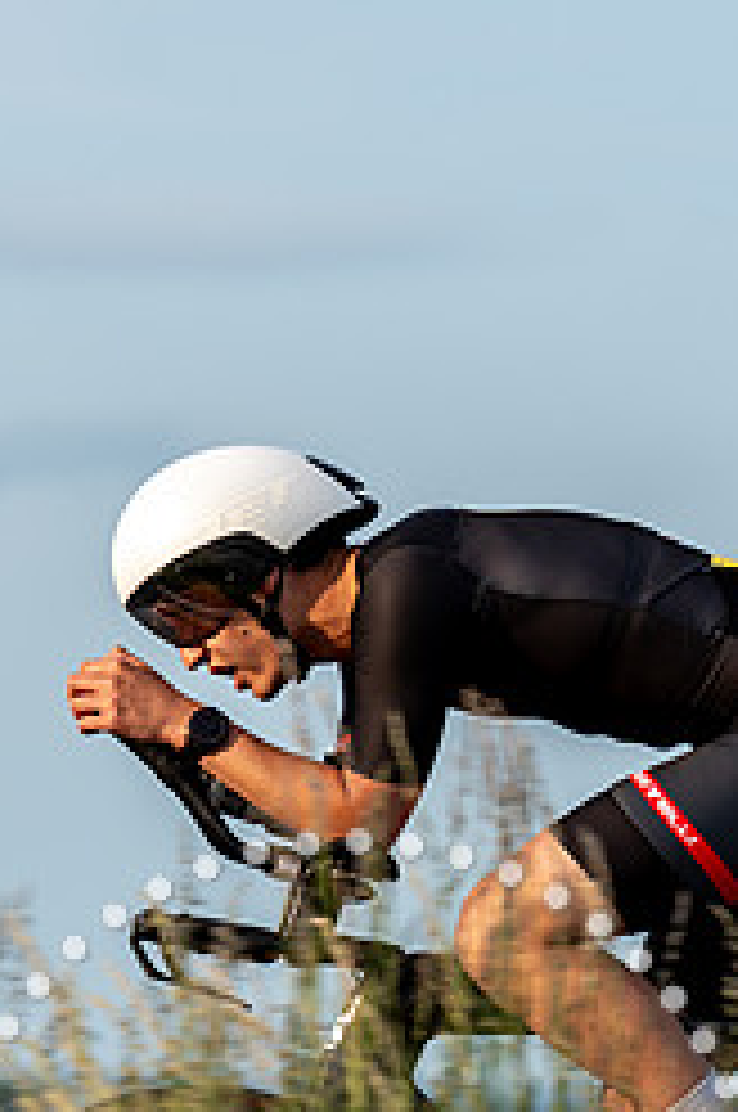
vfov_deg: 4.6
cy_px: 869
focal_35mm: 449
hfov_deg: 3.1
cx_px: 290
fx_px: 13845
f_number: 4
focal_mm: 164
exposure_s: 1/640
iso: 100
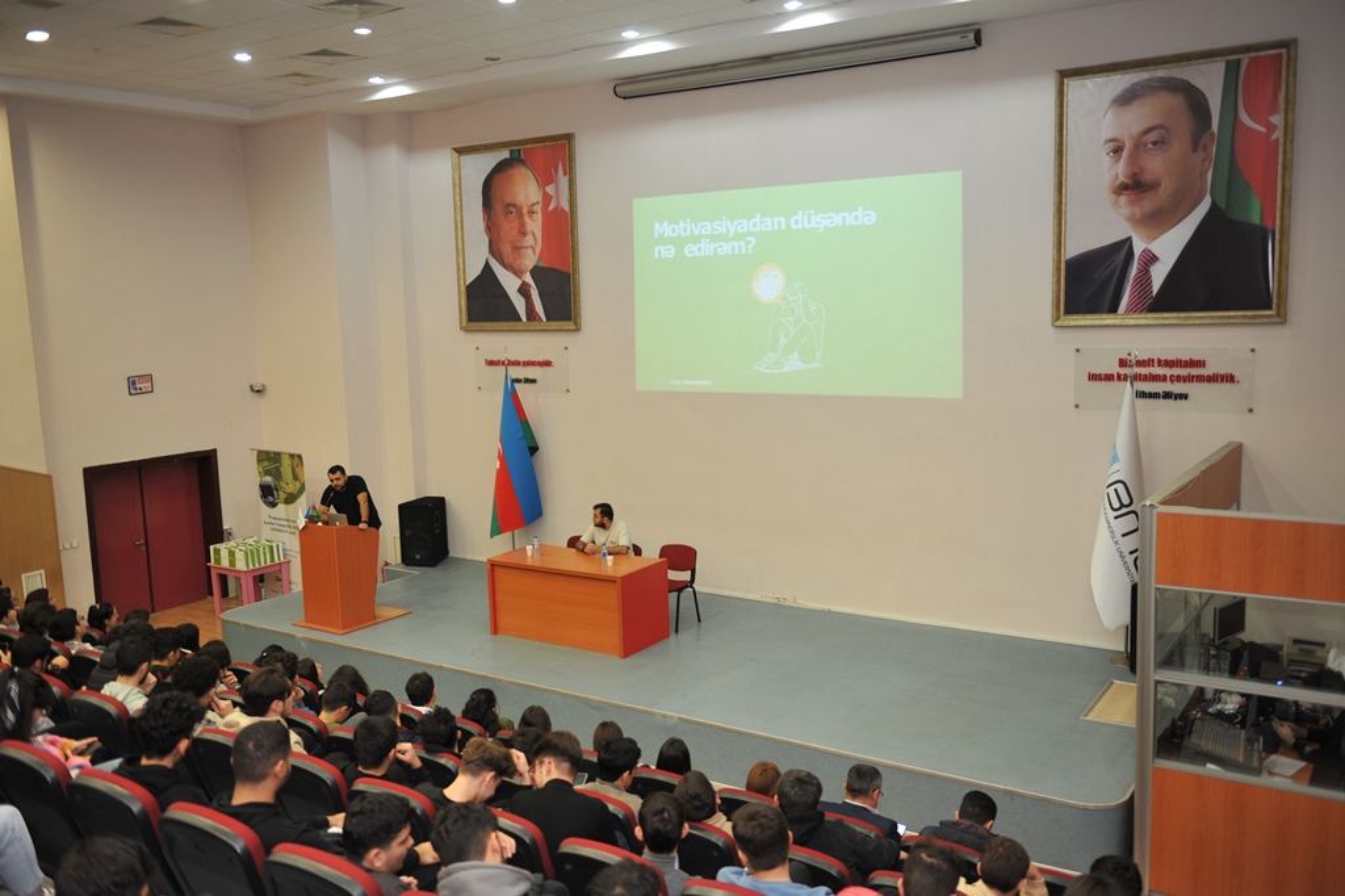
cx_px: 672
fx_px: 1158
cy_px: 448
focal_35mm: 31
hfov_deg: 60.3
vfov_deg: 42.3
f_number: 2.8
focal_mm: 31
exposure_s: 1/60
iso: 500
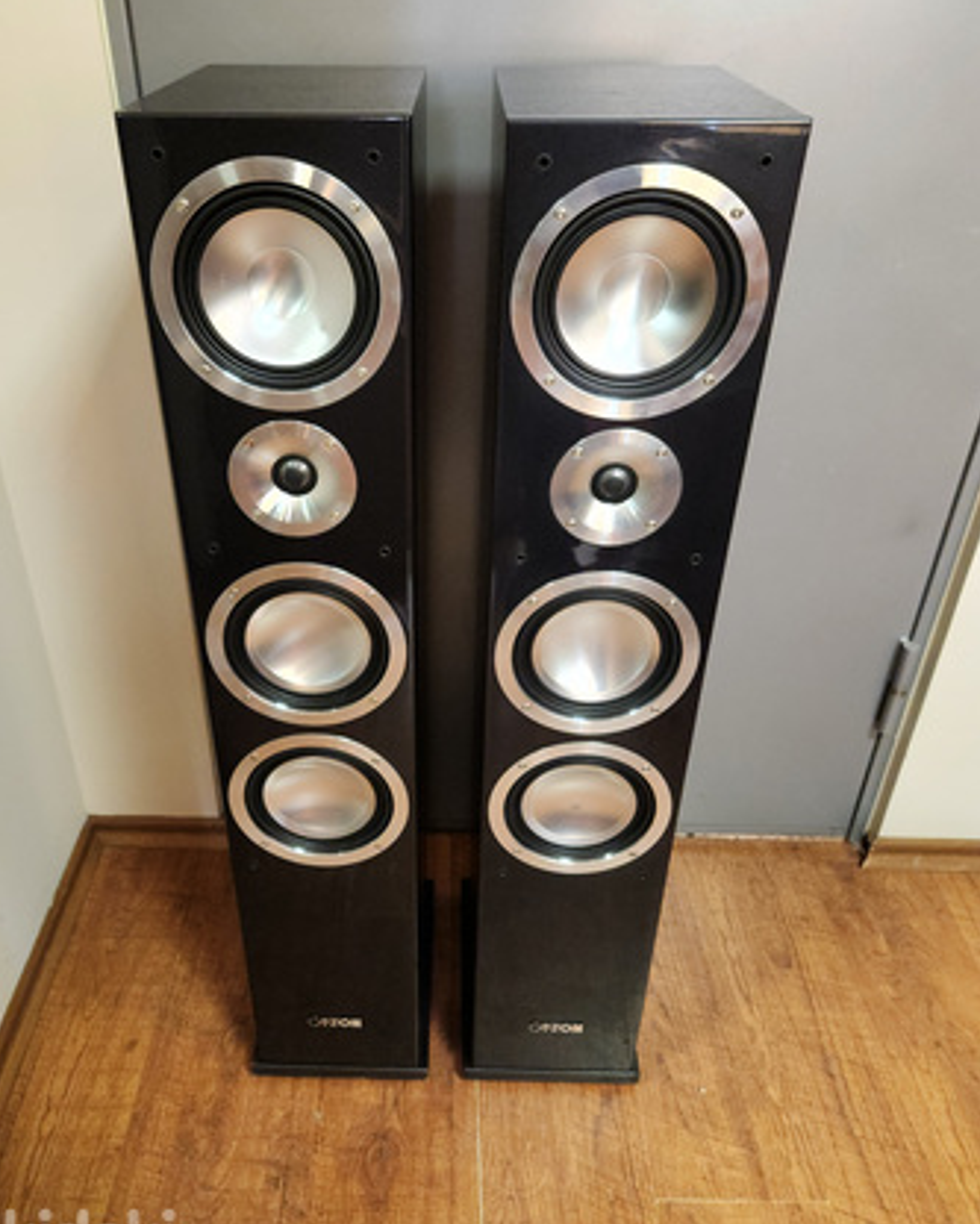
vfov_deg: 64.1
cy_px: 603
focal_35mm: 27
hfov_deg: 53.1
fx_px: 979
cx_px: 434
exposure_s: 1/50
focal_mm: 5.4
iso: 320
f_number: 1.8
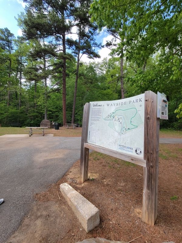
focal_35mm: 13
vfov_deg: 106.2
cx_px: 91
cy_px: 122
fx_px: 91
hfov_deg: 89.9
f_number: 2.2
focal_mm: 2.2
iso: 50
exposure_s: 1/494
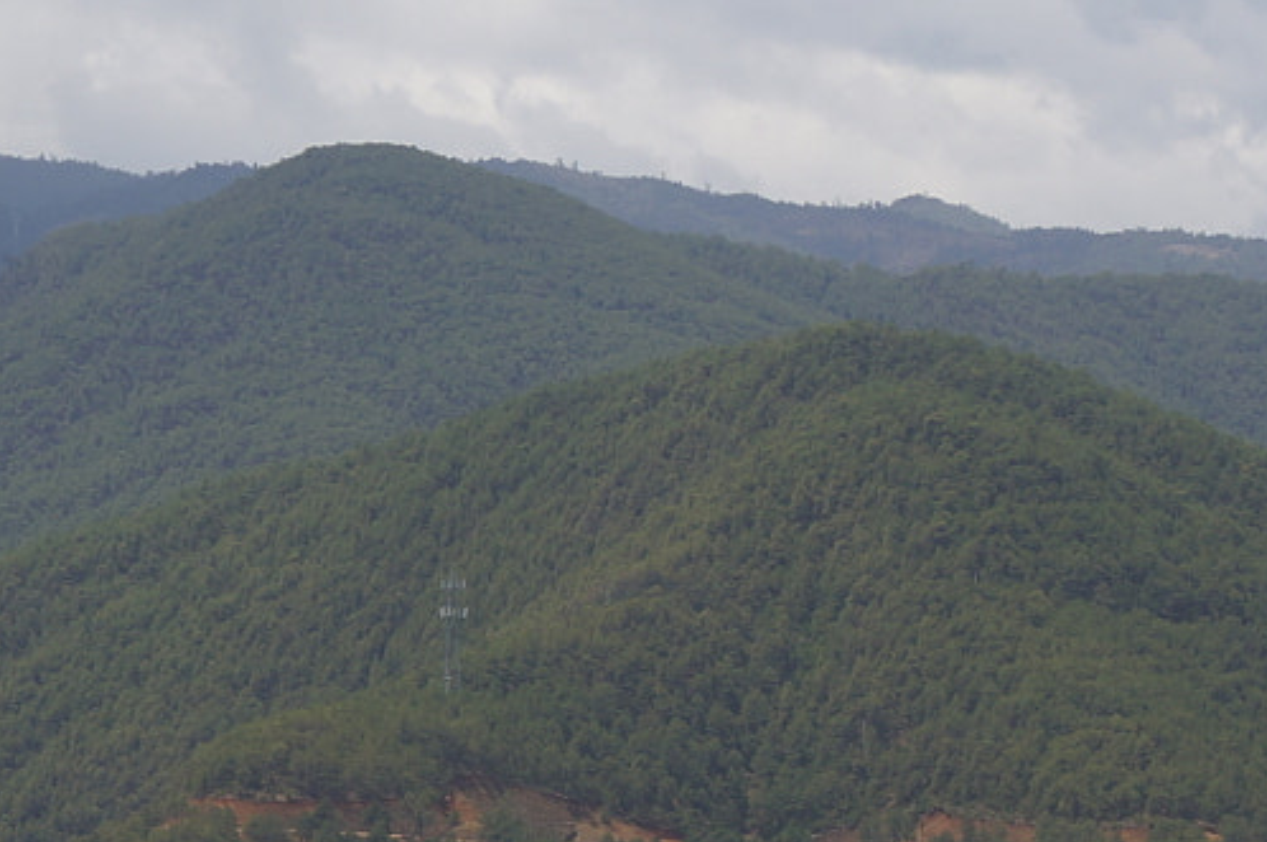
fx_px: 6296
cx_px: 628
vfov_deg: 7.5
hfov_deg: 11.5
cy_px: 1403
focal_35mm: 179
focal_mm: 29
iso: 100
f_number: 6.3
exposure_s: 1/640
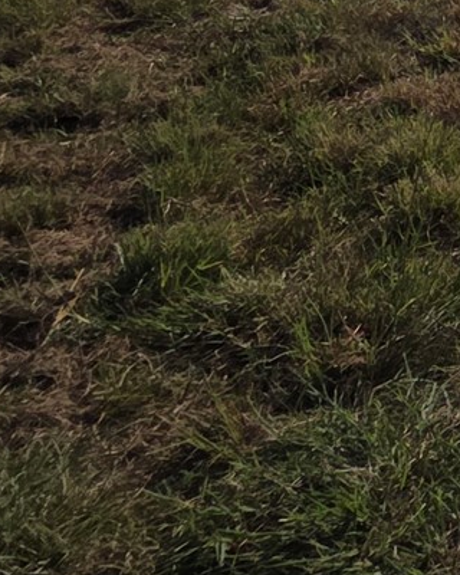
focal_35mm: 65
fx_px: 1106
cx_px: 1156
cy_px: -285
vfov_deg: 23.4
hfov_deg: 14.1
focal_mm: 2.2
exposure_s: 1/5130
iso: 50
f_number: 2.2
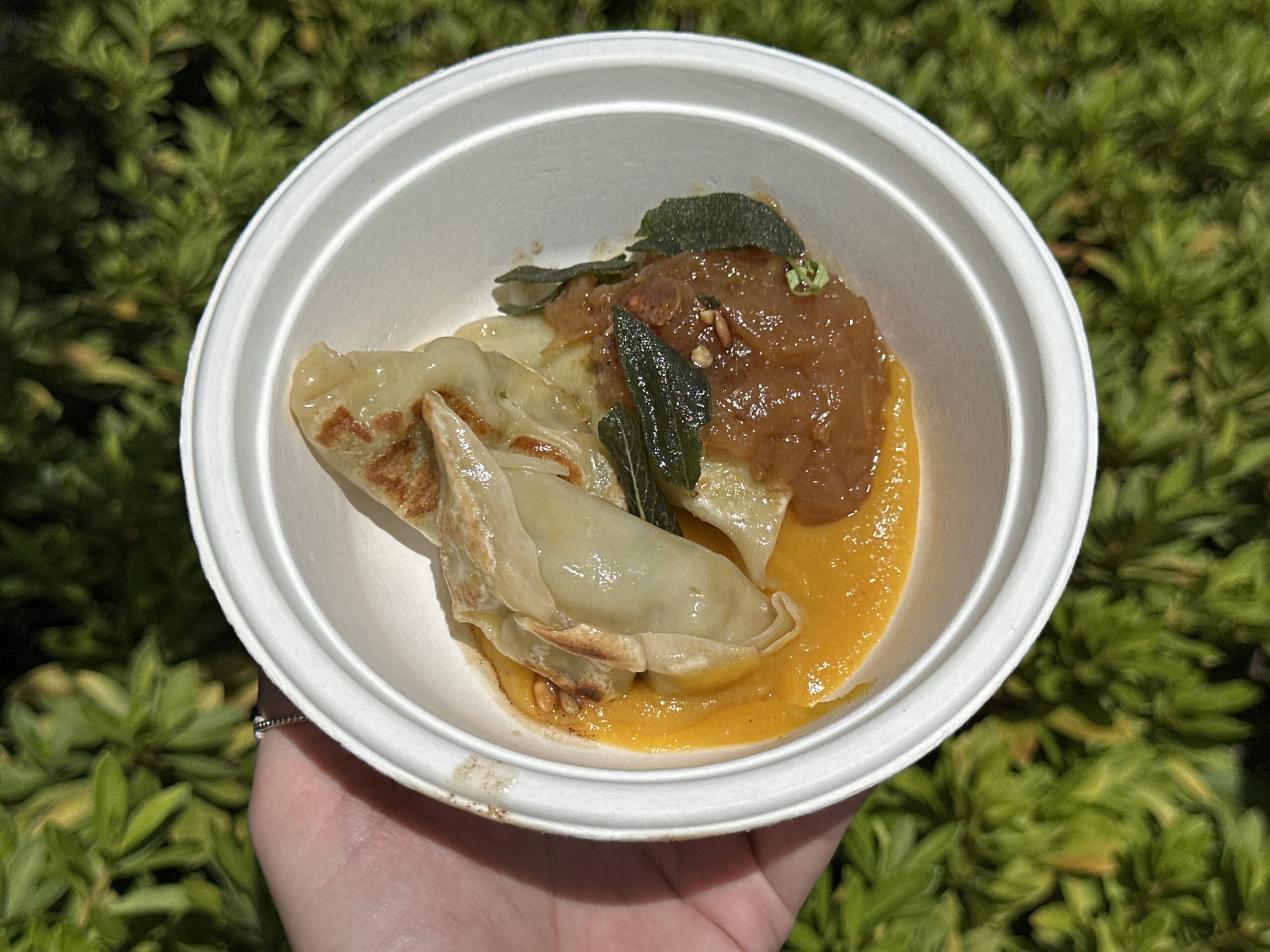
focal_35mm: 48
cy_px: 476
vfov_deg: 30.3
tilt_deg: -31.7
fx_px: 1761
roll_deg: +2.1
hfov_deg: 39.7
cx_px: 635
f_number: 1.78
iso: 64
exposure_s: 1/15873
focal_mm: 6.86
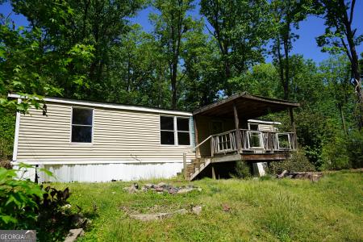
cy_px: 121
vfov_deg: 53.1
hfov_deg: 73.7
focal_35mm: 24
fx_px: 242
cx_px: 182
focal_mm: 24
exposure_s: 1/500
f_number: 5
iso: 100
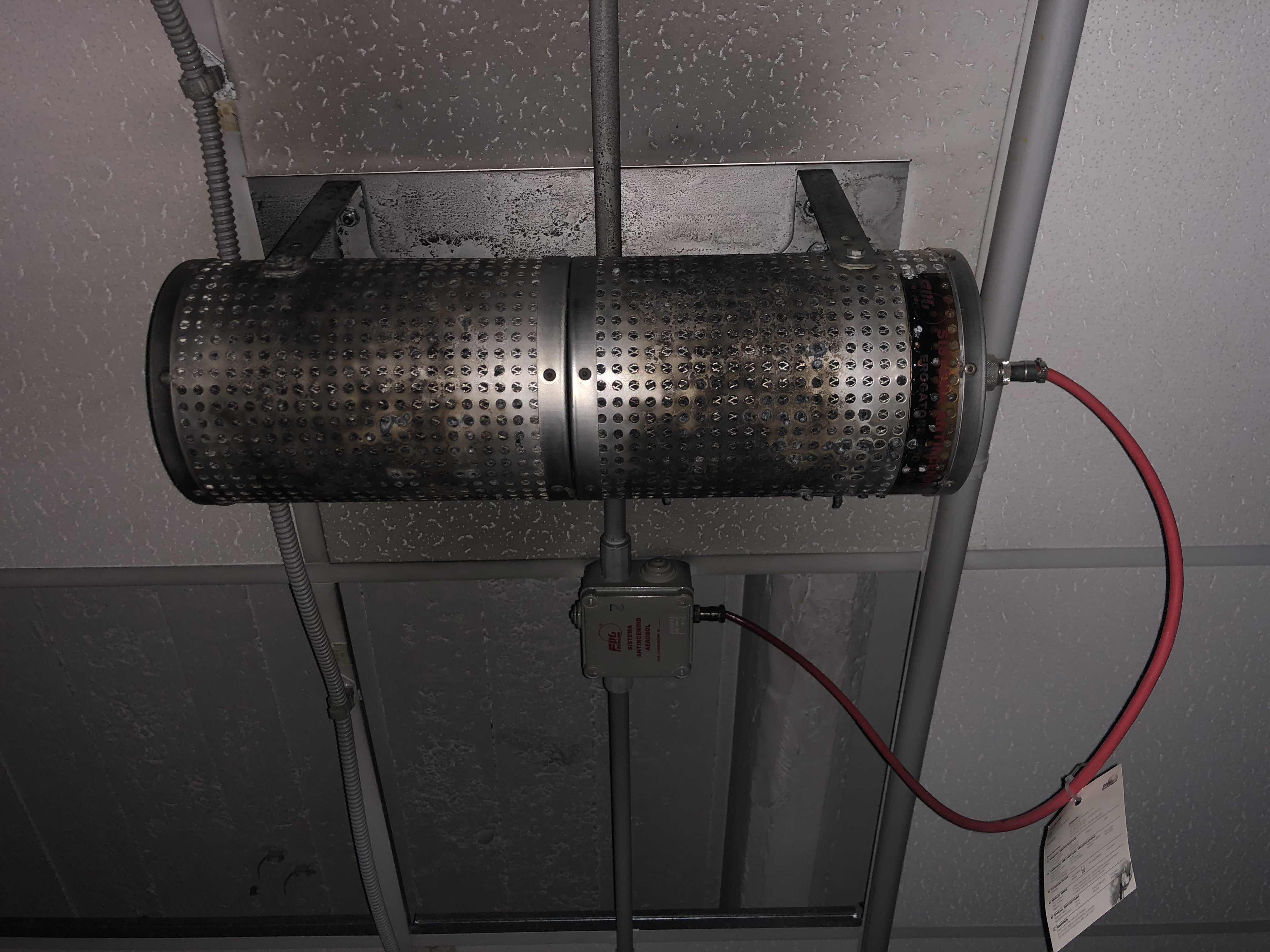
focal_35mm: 28
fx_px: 1027
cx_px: 635
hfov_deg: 63.4
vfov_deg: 49.7
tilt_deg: +55.7
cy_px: 476
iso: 40
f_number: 1.8
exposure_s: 1/20
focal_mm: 4
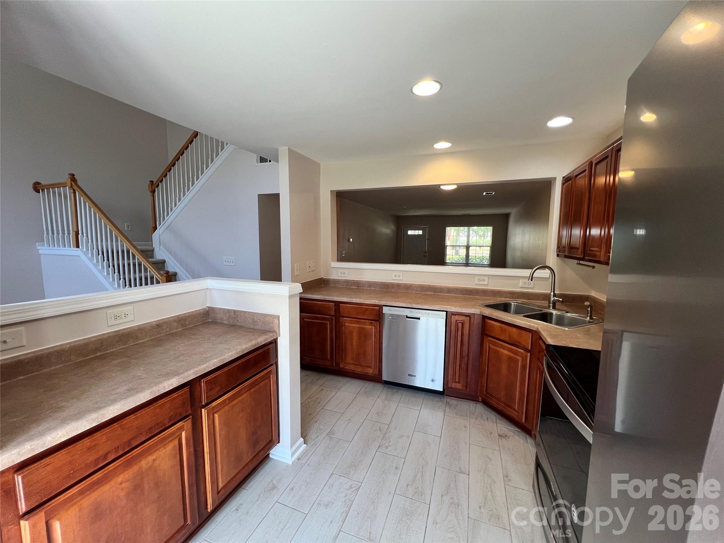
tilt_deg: -6.2
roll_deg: -0.3
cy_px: 272
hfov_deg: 106.2
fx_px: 272
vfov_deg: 89.9
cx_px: 362
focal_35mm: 13
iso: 100
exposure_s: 1/120
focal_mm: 1.57
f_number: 1.8
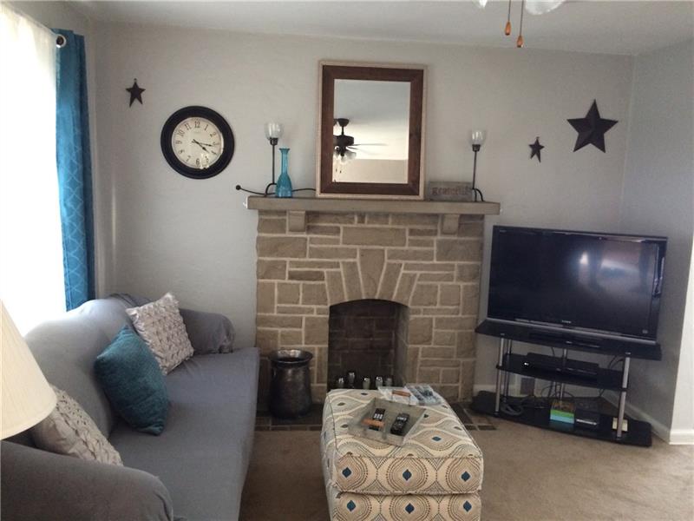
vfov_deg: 48.2
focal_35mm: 29
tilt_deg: -4.0
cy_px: 260
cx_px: 347
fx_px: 581
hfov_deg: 61.7
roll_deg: -1.2
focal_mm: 4.15
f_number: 2.2
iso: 320
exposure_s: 1/15
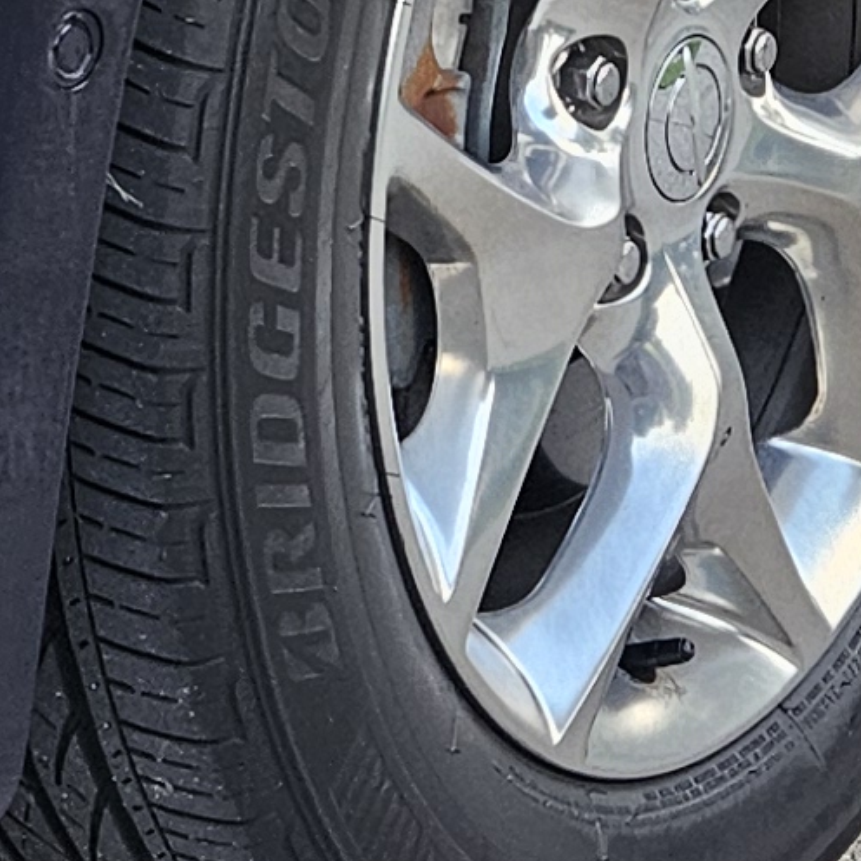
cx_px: -281
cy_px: -453
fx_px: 4615
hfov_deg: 10.4
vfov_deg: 10.3
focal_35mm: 164
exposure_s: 1/120
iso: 160
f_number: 1.8
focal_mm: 5.4
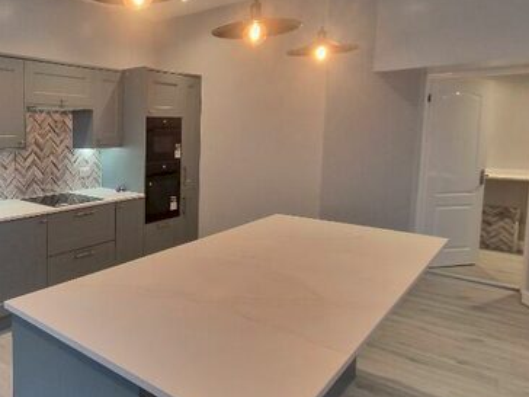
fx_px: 382
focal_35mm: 25
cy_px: 164
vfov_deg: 54.6
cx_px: 65
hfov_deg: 60.2
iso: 320
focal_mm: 2.2
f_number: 2.2
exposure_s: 1/33
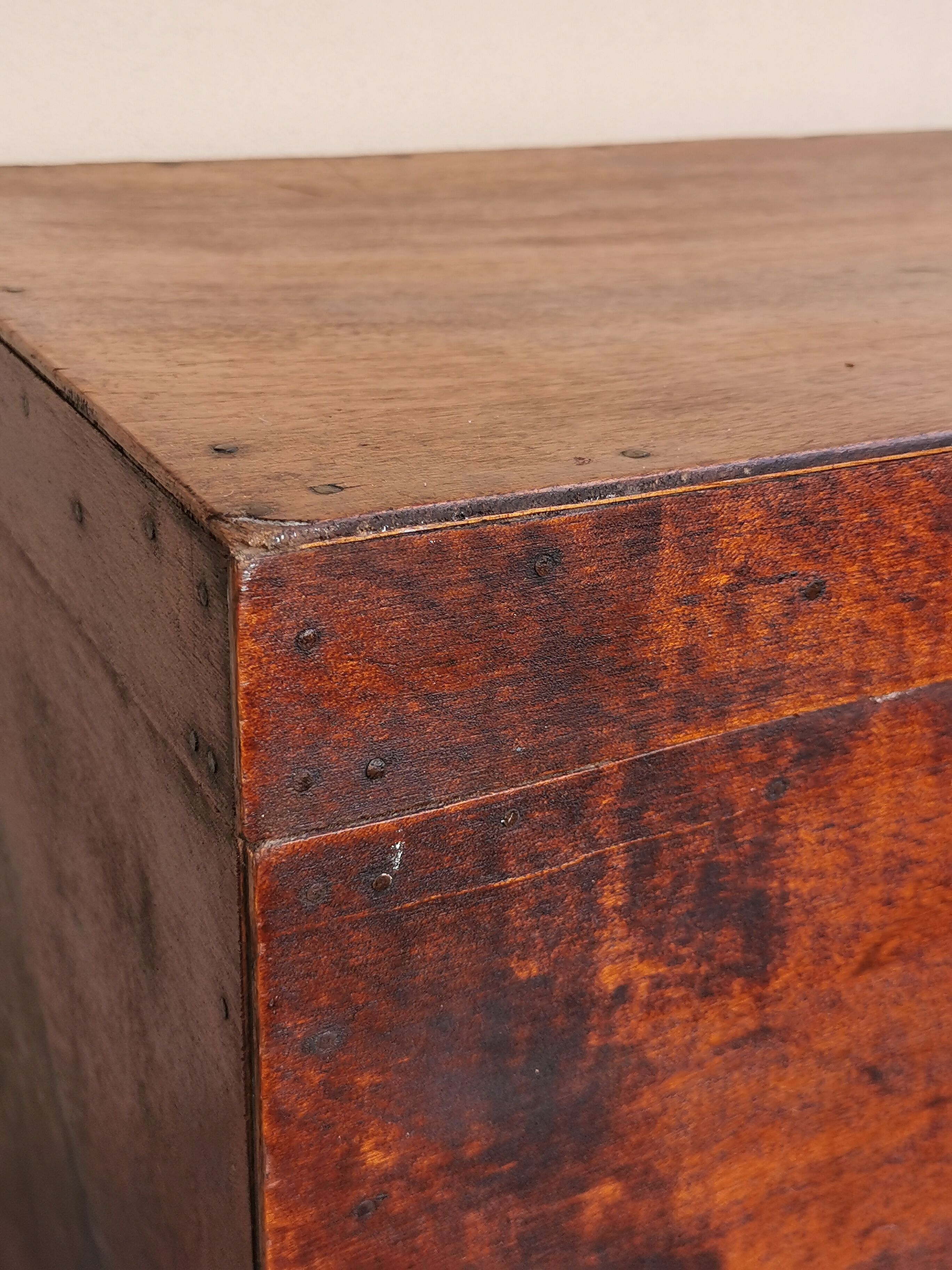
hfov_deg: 34.3
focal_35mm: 42
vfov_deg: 44.8
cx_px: 476
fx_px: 1540
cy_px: 635
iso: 64
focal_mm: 5.58
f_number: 1.8
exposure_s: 1/100
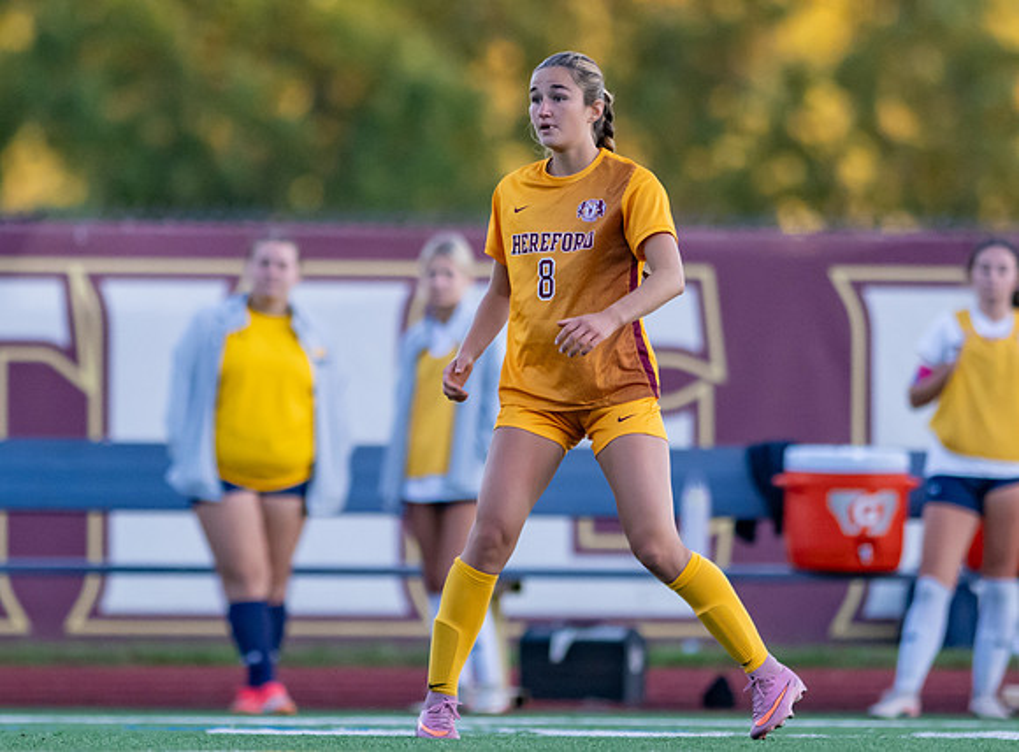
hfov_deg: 2.8
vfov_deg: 2.1
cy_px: 377
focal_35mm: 702
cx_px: 434
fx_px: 20560
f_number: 2.8
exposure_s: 1/1600
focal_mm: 300
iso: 1400
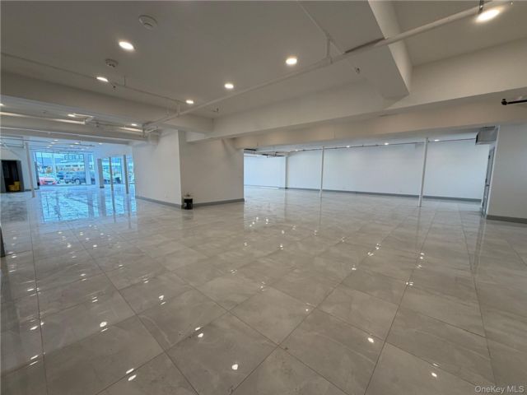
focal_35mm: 14
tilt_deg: -7.2
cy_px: 198
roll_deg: -0.3
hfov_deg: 102.1
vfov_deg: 85.7
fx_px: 213
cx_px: 264
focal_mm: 2.22
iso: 80
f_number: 2.2
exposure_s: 1/120
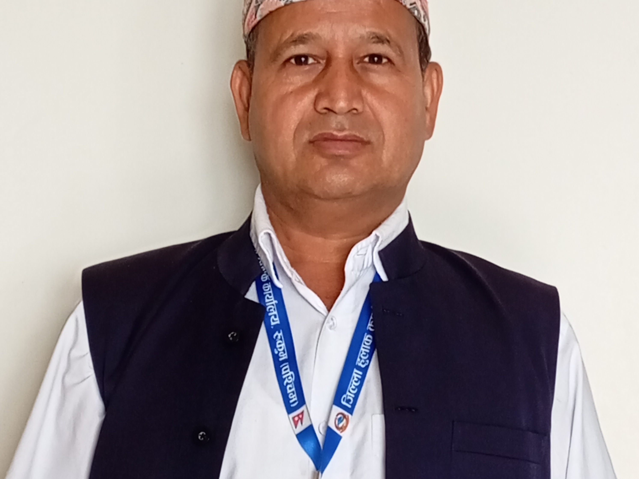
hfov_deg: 16.6
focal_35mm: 119
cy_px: 242
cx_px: 325
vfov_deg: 12.4
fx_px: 2197
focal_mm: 4.22
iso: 793
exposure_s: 1/50
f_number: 1.8
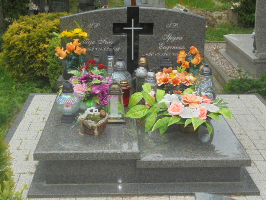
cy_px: 100
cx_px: 133
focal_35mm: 56
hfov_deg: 34.3
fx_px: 430
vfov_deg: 26.1
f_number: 5.2
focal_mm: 10.1
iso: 100
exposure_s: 1/60
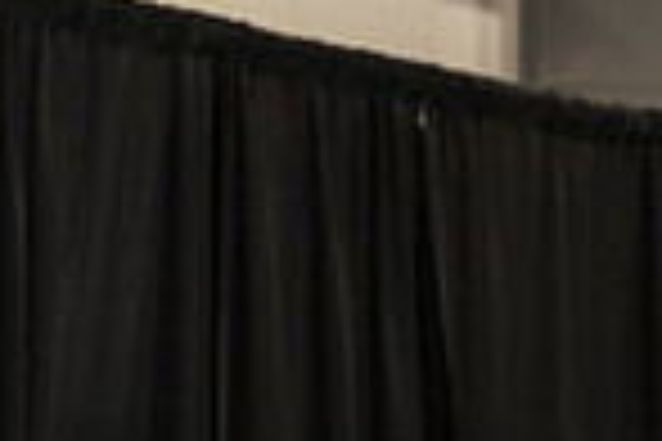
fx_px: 5075
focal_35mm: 276
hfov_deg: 7.2
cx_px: 1247
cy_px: 754
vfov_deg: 4.9
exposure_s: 1/200
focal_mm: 70
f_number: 5
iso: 2500
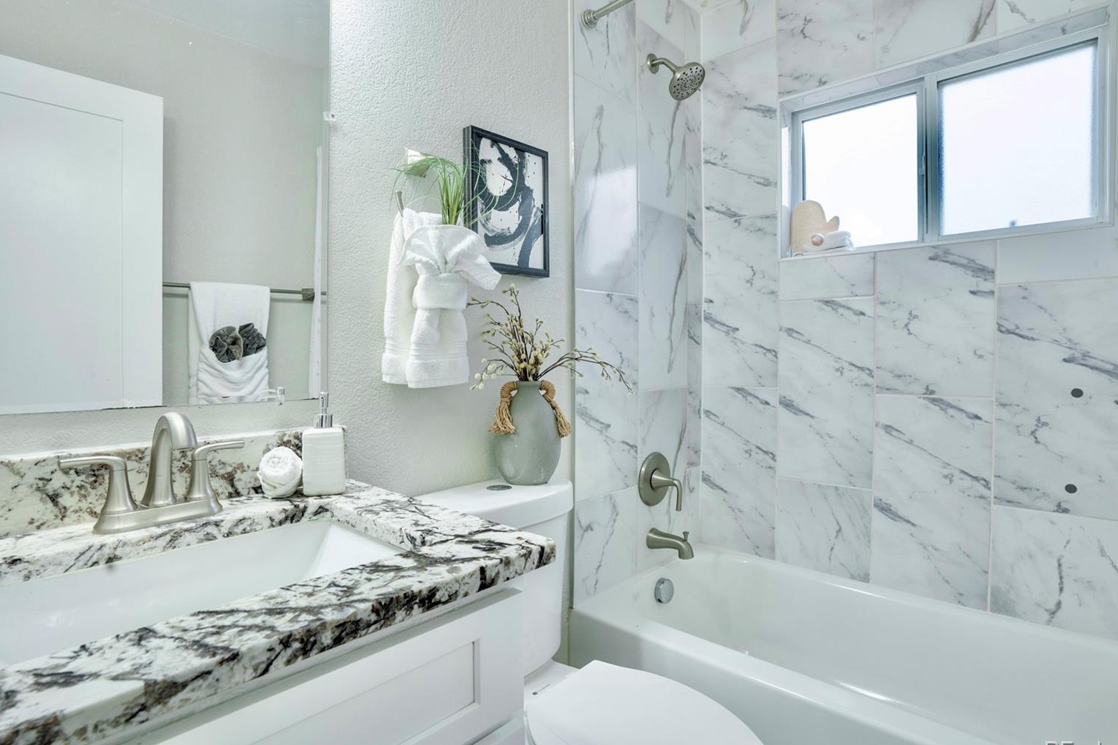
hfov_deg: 90.0
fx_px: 559
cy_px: 371
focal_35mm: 18
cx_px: 573
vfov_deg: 67.4
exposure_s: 1/100
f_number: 8
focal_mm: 17
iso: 800
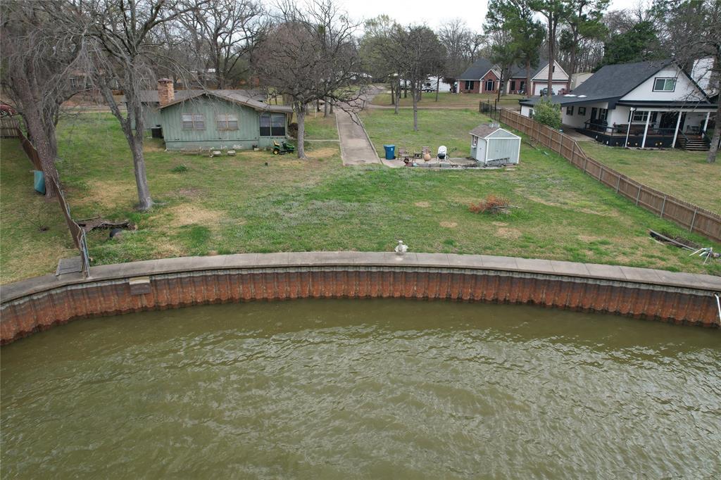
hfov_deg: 78.6
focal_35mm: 22
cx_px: 360
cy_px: 240
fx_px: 440
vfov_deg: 57.2
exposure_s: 1/1000
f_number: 2.8
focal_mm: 8.38
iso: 130
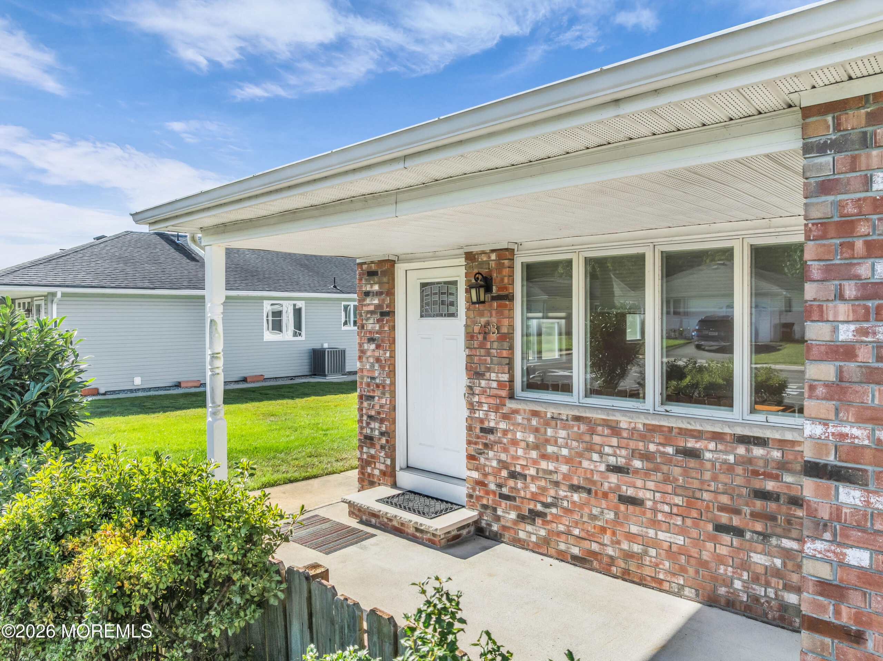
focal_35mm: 24
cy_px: 330
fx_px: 612
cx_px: 442
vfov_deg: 56.8
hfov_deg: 71.6
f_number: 2.8
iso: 250
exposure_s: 1/500
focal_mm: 12.29
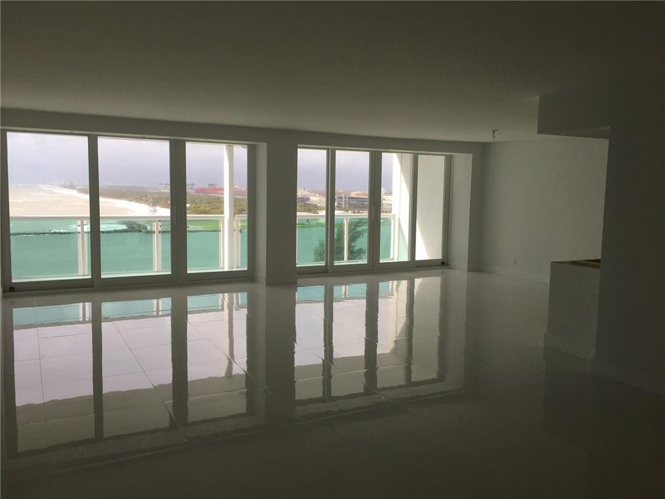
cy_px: 250
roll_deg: -1.3
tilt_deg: -4.8
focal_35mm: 29
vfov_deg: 48.2
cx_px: 332
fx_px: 557
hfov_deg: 61.7
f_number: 2.2
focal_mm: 4.15
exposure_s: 1/411
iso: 32
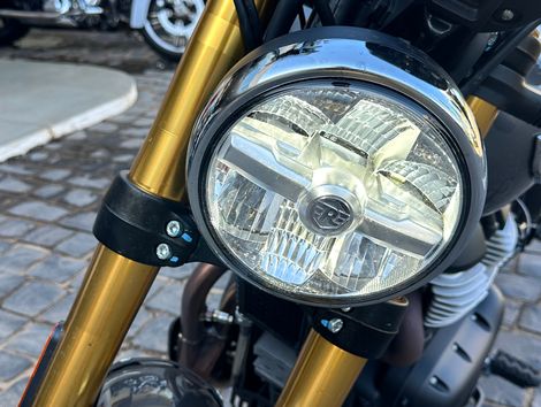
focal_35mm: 24
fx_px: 376
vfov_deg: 56.9
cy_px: 204
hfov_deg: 71.5
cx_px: 270
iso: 80
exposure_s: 1/343
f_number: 1.78
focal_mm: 6.86
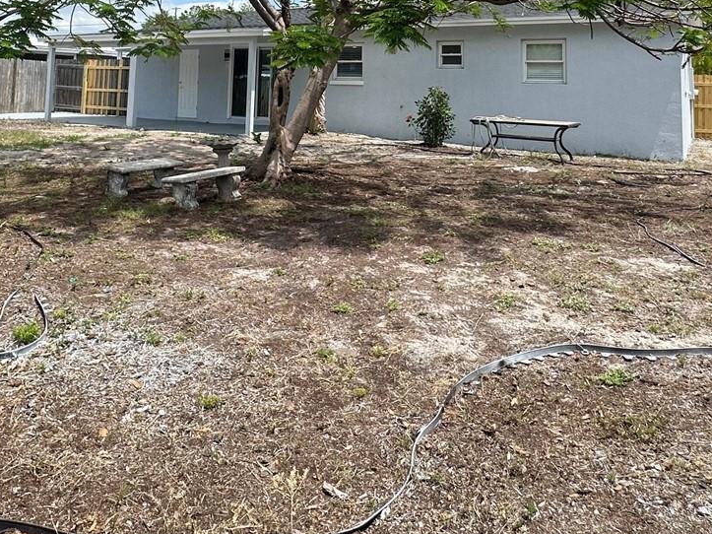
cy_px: 31
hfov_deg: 58.2
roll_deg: -1.6
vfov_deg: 41.0
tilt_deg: +5.2
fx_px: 638
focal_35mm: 31
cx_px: 312
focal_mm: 2.22
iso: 40
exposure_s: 1/932
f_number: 2.2
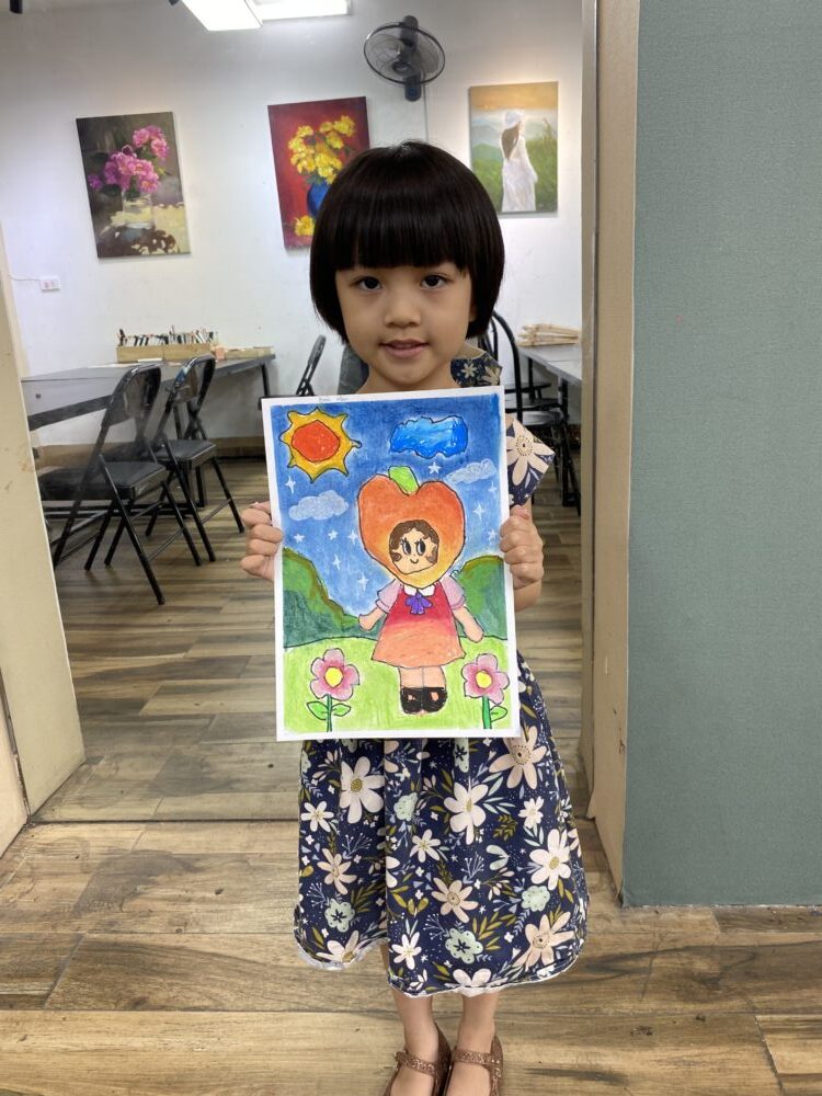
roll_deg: +4.5
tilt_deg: -15.4
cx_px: 411
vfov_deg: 67.3
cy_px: 548
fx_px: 823
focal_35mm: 26
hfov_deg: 53.1
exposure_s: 1/100
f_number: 1.8
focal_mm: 4.25
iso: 80
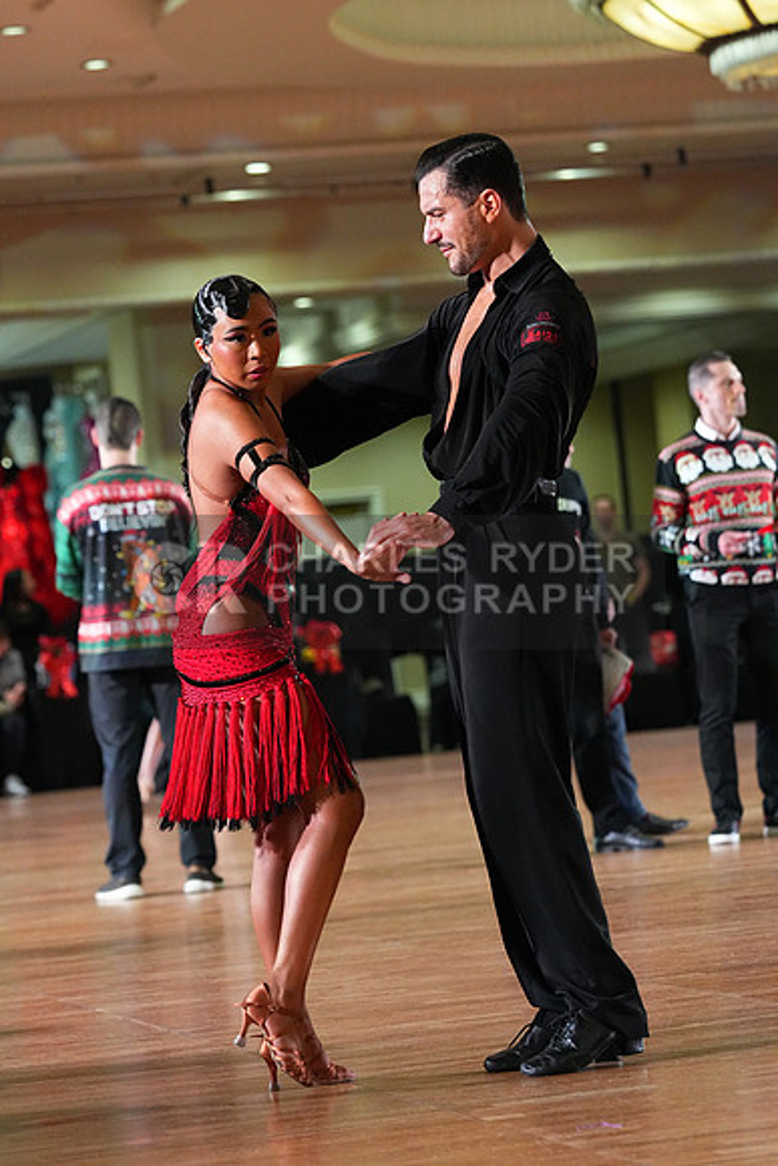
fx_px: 4373
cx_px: 389
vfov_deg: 15.2
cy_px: 583
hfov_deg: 10.2
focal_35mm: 135
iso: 8000
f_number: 4.5
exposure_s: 1/400
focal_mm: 135
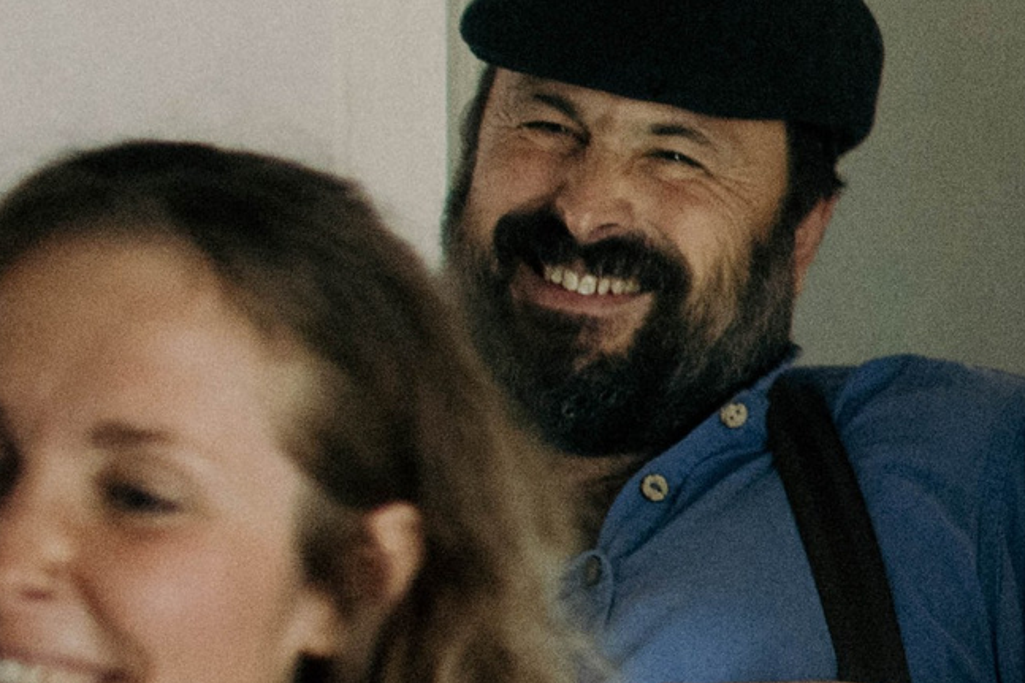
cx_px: 1833
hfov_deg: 8.9
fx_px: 6319
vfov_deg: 6.2
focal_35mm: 222
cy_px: 525
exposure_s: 1/100
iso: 1000
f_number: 2.5
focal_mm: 35
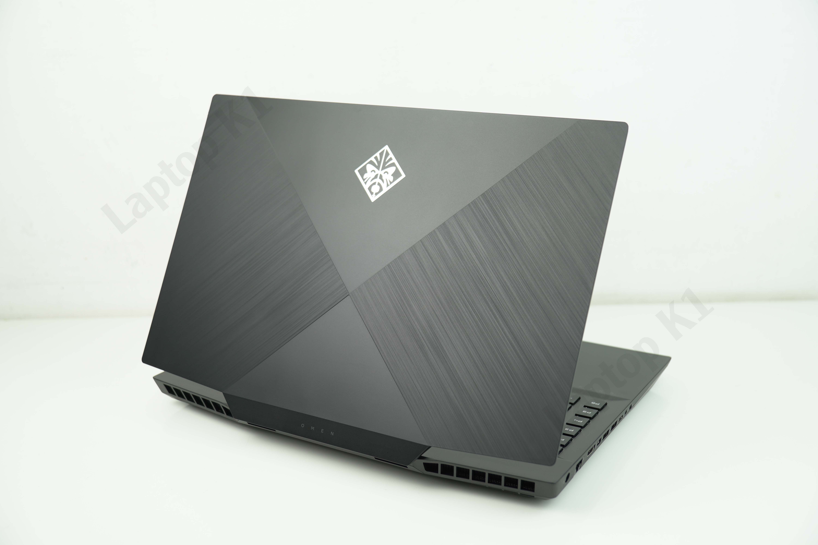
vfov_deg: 30.8
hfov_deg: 45.0
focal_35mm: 44
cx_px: 409
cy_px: 272
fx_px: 988
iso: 100
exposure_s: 1/80
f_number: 2.8
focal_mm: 29
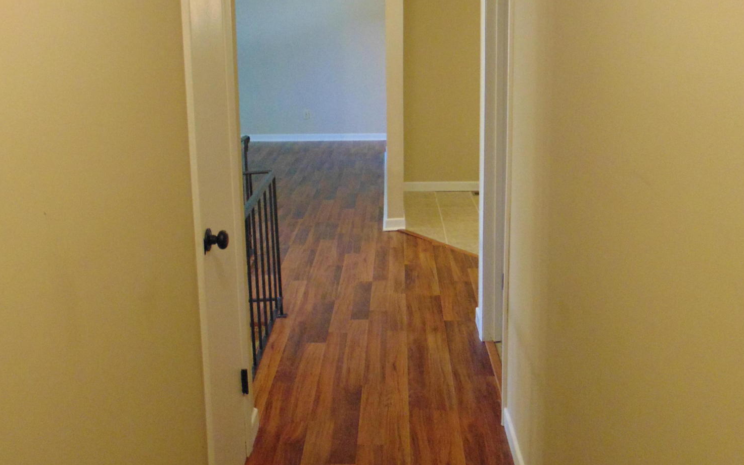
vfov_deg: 35.1
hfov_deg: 54.0
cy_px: 168
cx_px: 369
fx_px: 730
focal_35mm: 36
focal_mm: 4.5
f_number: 3
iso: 400
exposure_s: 1/25
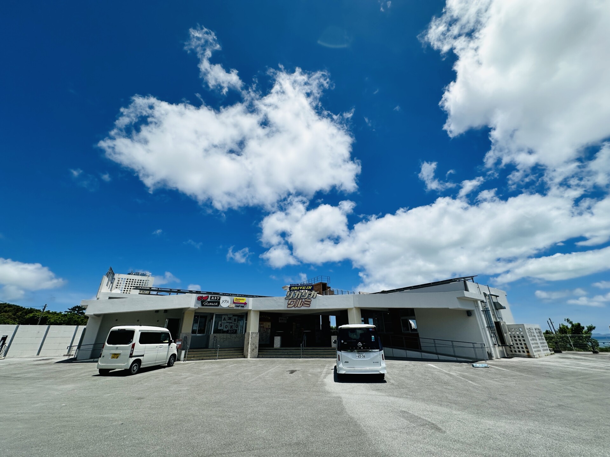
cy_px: 228
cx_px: 305
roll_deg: +0.5
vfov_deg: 85.7
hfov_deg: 102.1
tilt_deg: +24.2
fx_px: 247
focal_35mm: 14
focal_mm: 2.22
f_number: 2.2
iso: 50
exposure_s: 1/6897
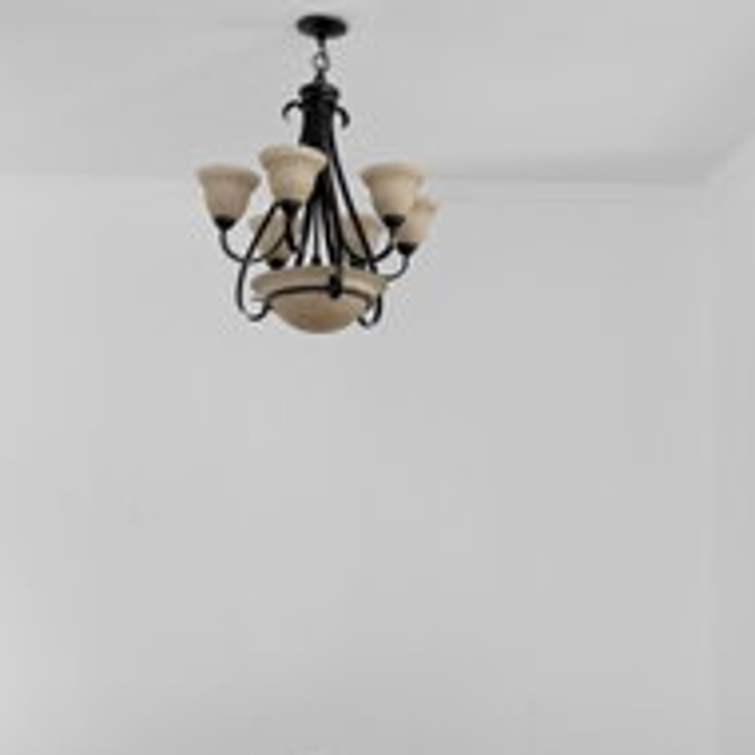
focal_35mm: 45
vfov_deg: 36.5
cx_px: 314
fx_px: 1110
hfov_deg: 37.4
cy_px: 588
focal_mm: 21
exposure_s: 1.3
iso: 200
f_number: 11
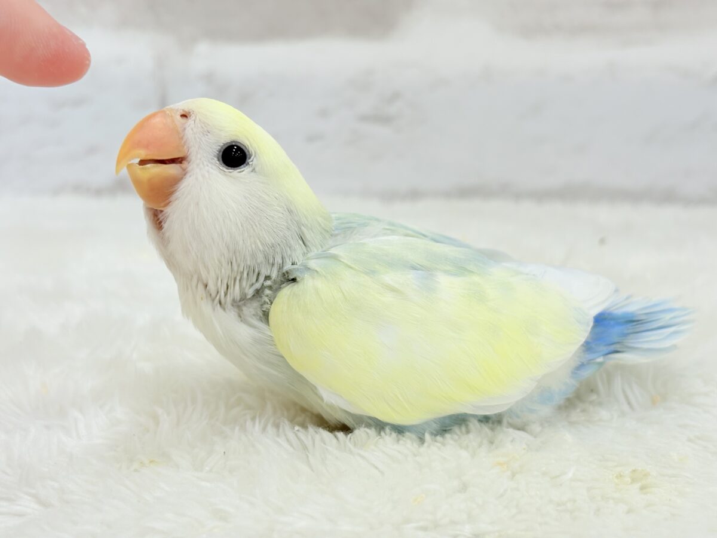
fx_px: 1077
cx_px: 358
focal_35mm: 52
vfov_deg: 28.0
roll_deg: +1.1
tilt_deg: -14.8
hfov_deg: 36.8
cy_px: 269
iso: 50
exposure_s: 1/100
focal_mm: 5.96
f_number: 1.6
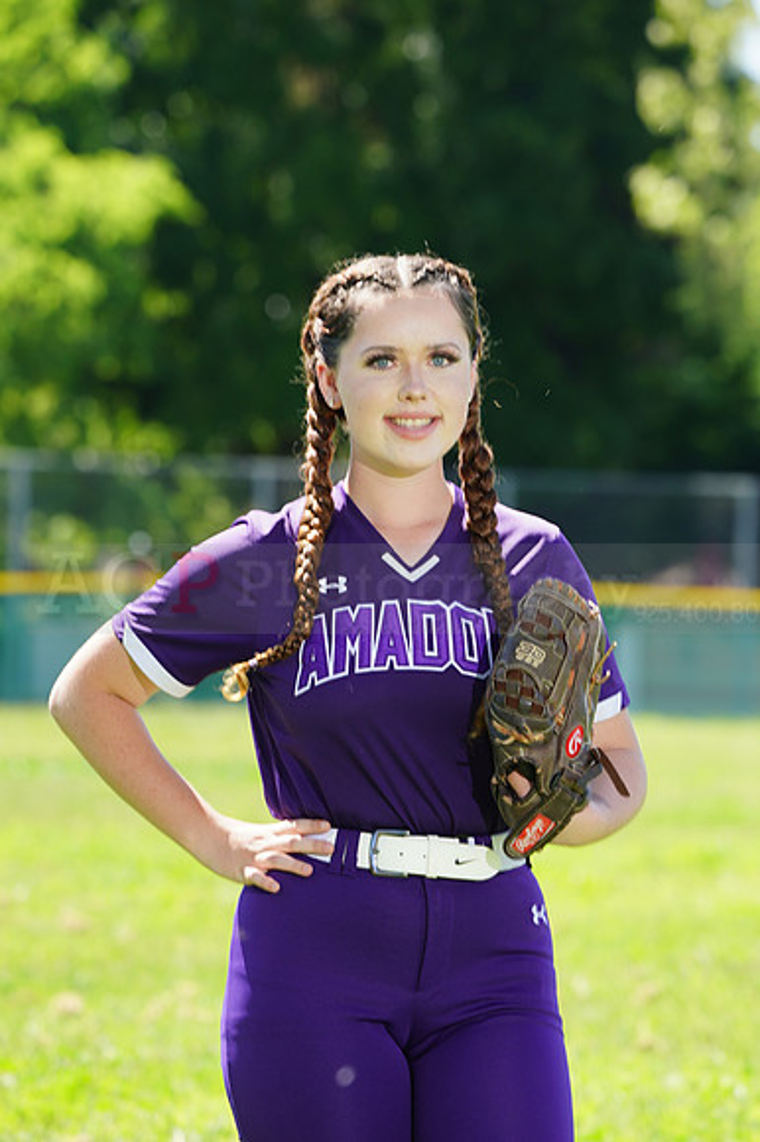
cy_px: 571
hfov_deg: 4.7
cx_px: 380
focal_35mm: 294
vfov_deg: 7.0
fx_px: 9320
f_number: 10
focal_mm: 294
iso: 200
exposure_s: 1/125
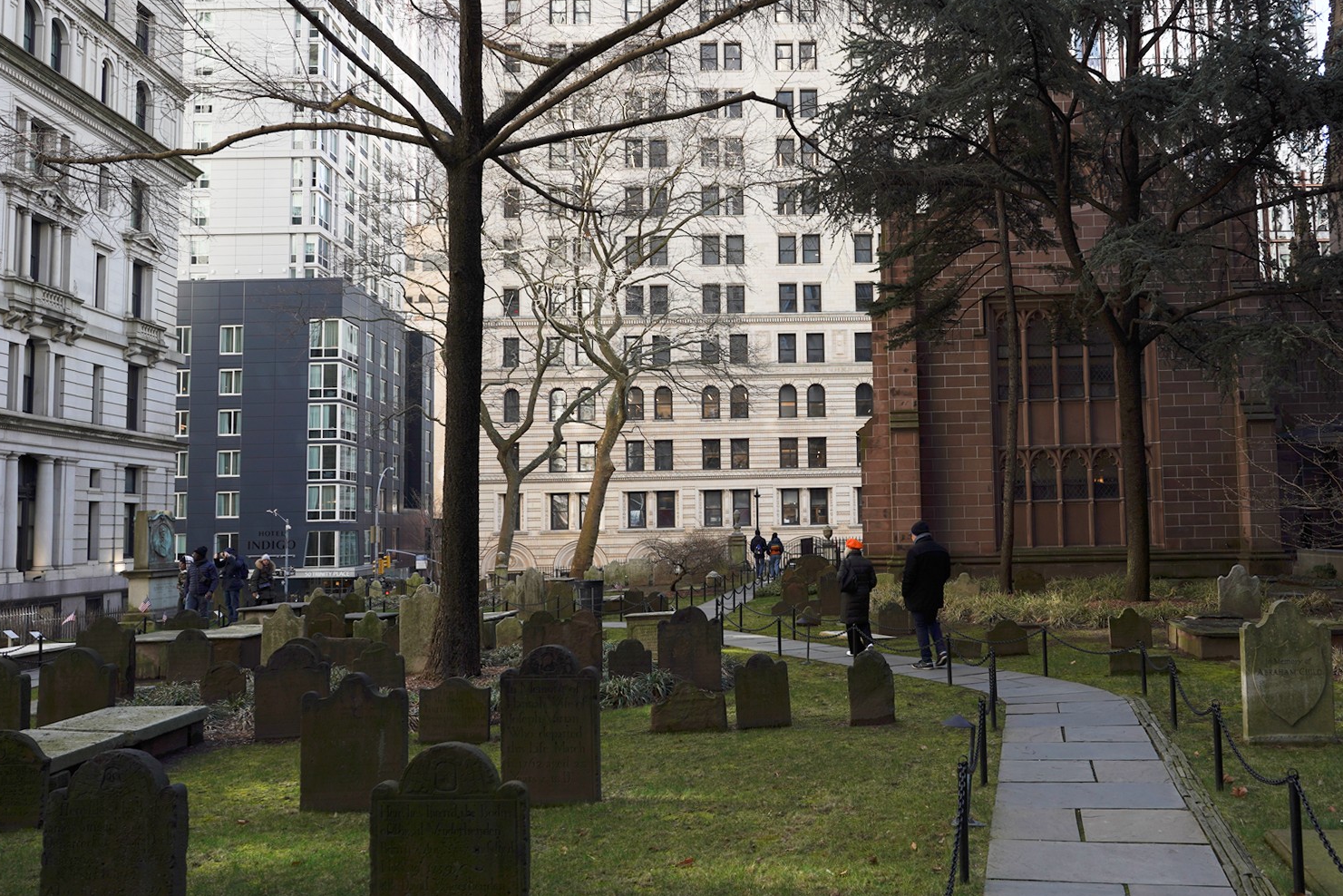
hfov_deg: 66.6
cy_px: 439
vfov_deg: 47.9
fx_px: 1007
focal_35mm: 27
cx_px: 822
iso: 100
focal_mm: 20
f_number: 5.6
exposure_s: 1/100
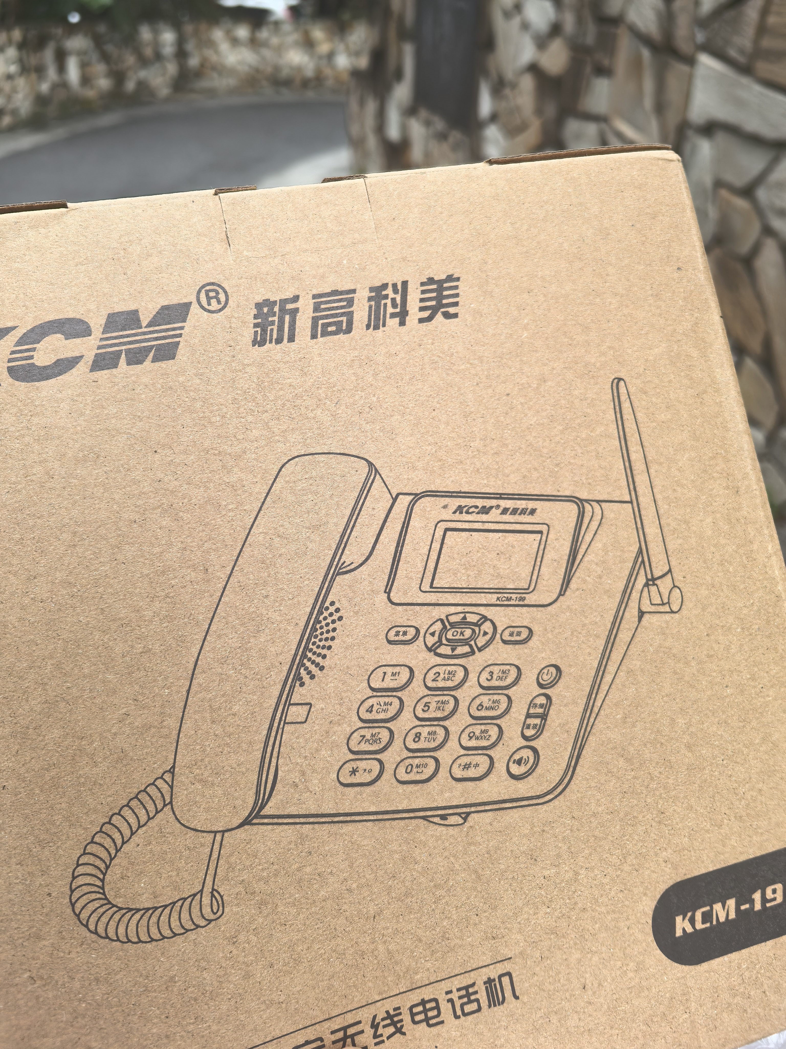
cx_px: 393
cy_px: 524
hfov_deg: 51.4
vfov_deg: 65.3
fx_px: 817
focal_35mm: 27
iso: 50
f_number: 2
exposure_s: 1/282
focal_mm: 5.75
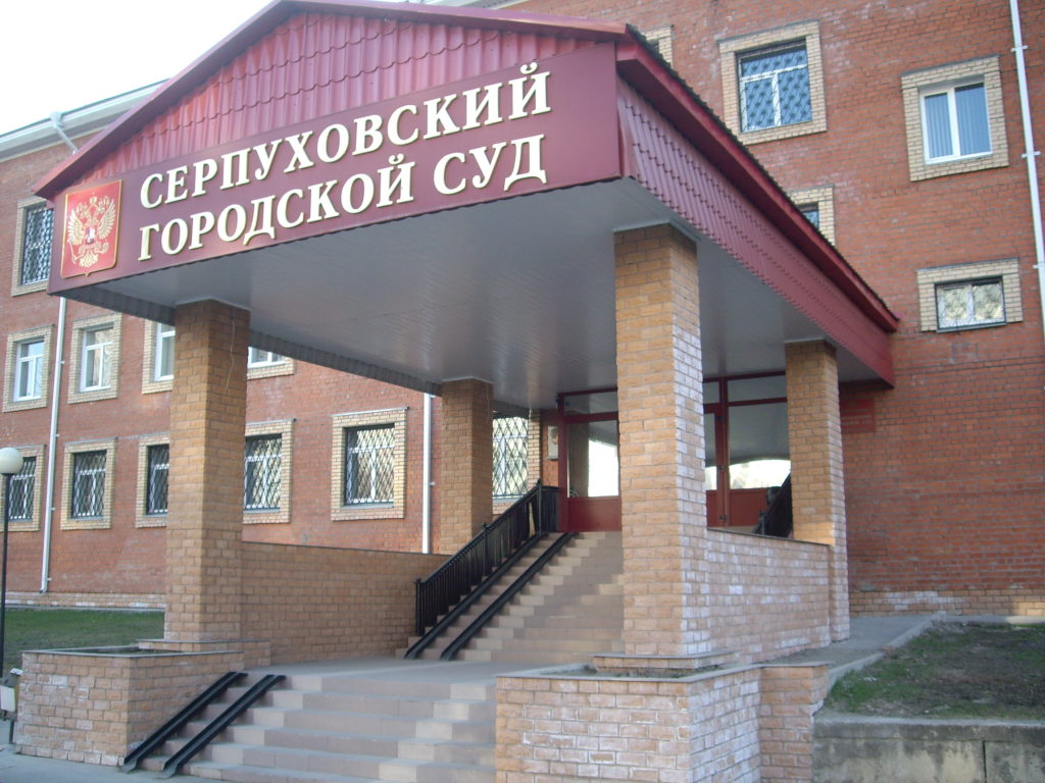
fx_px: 1147
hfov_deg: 49.0
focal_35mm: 38
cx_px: 522
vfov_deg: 37.7
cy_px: 392
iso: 100
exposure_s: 1/160
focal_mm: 6.2
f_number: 2.7
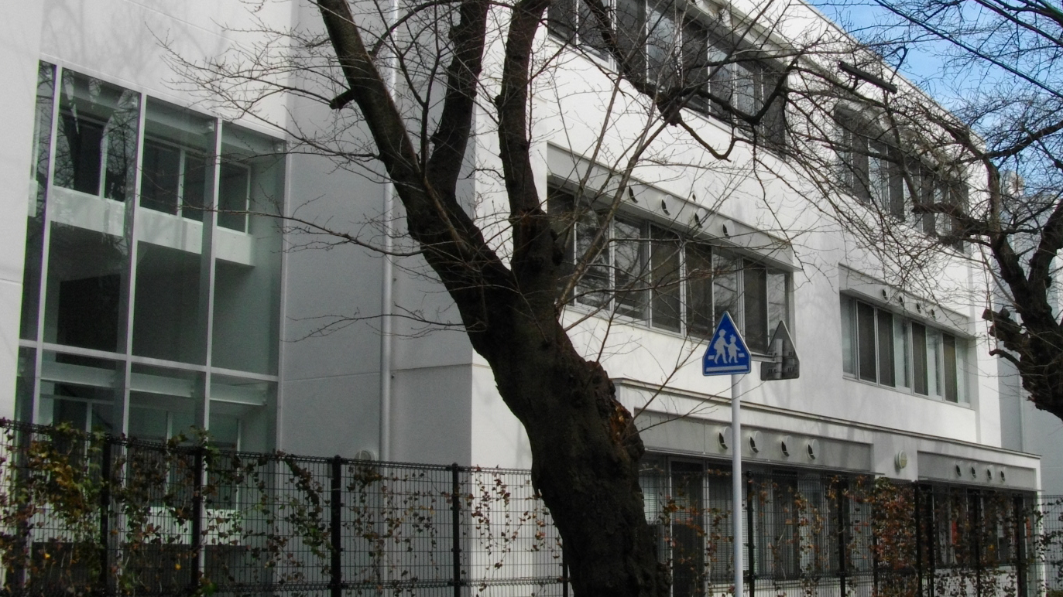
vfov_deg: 23.0
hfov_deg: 39.6
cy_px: 242
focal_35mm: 52
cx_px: 658
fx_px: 1466
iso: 100
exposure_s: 1/320
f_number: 5.5
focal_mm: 5.7
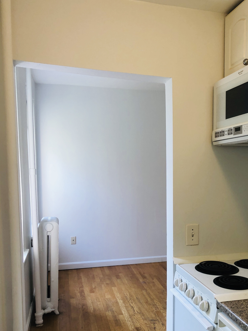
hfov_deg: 41.6
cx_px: 150
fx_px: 325
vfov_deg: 53.7
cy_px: 195
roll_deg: +0.2
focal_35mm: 34
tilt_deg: -4.2
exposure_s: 1/40
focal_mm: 3.99
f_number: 1.8
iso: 20
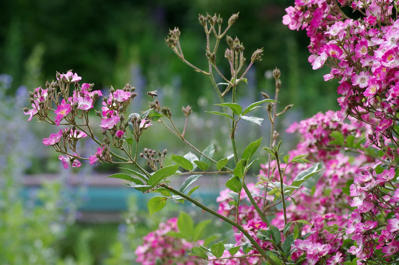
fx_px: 1661
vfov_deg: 9.1
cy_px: 132
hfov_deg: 13.7
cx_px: 200
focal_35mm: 150
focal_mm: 100
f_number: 5.6
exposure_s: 1/500
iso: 400
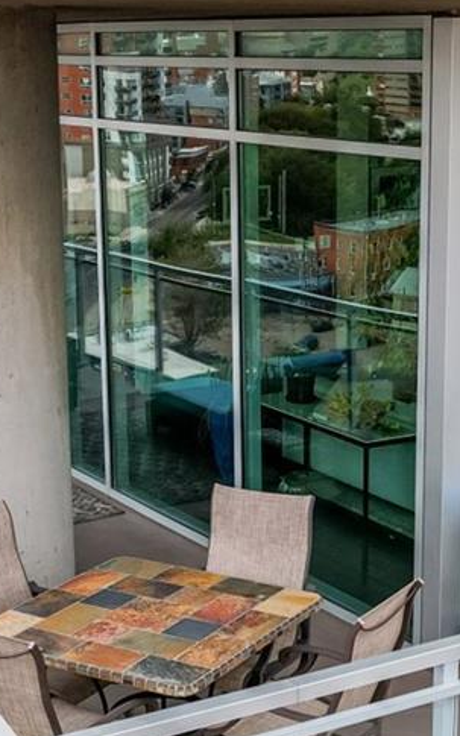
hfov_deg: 17.5
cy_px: 448
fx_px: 1485
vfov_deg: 27.8
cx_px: 342
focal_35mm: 74
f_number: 2.8
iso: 150
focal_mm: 8.38
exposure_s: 1/1000
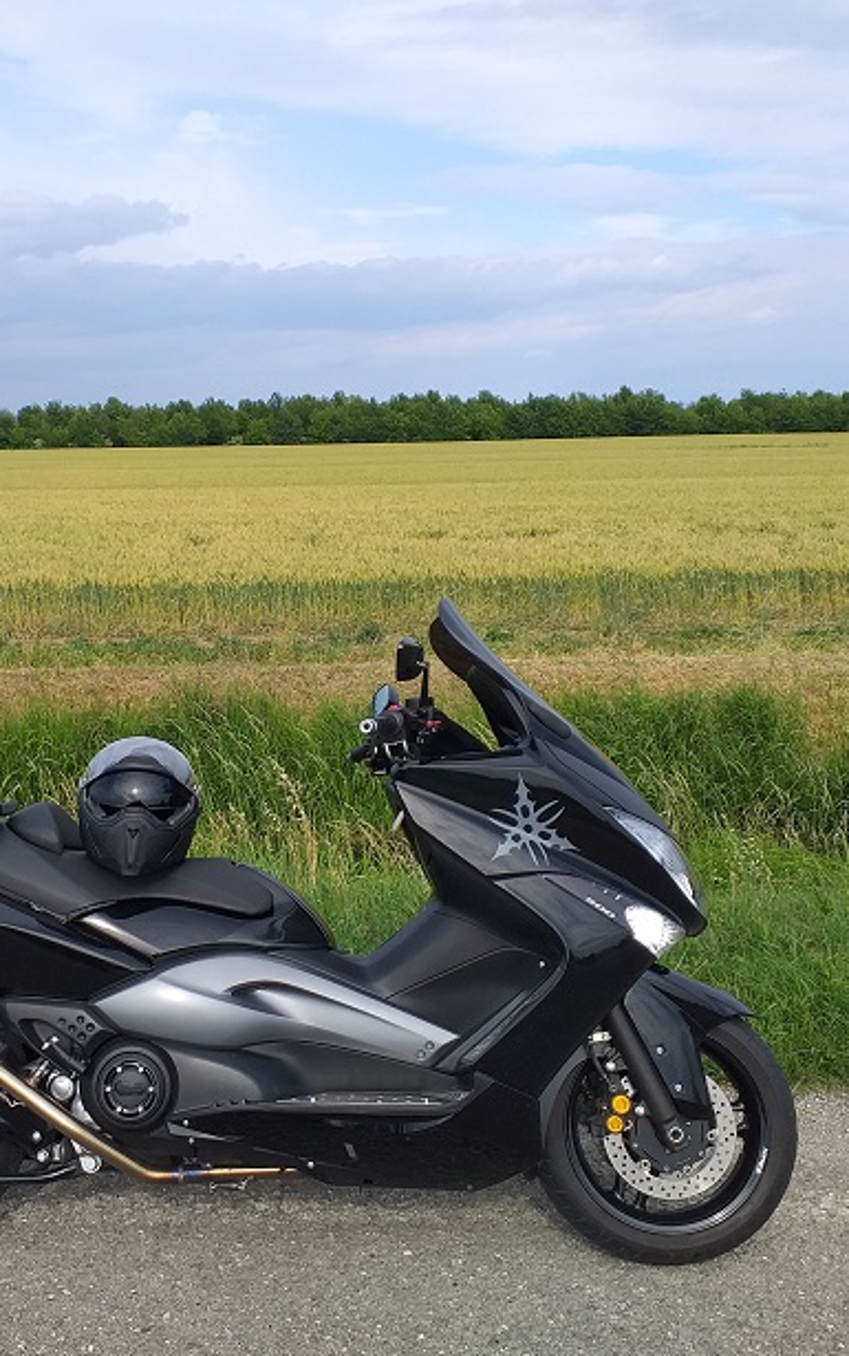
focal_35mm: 37
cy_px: 677
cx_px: 267
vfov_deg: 52.7
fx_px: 1368
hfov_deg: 34.1
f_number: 1.9
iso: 40
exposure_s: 1/1032
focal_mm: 3.6
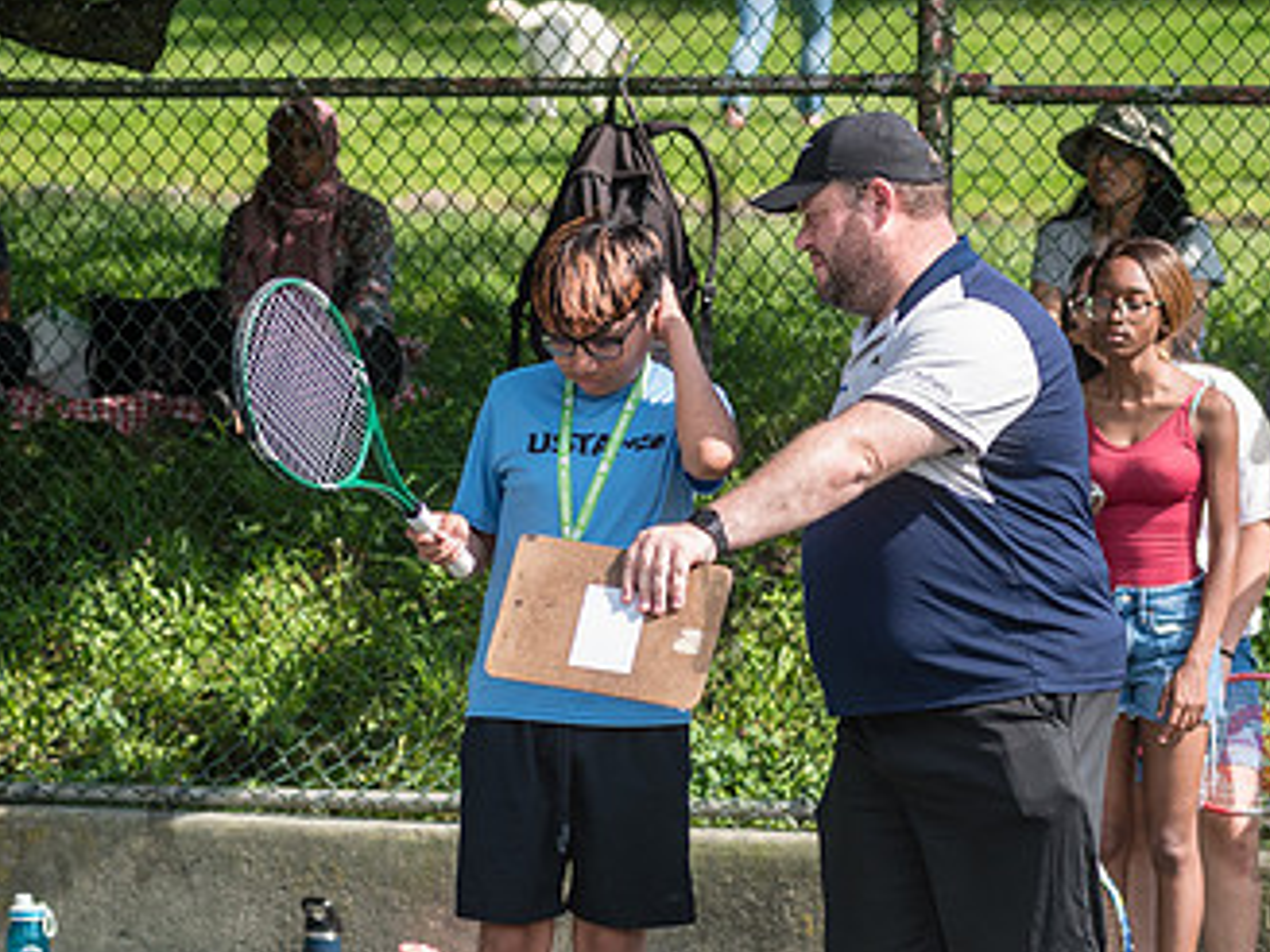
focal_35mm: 243
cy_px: 545
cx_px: 648
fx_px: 8915
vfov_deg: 6.1
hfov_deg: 8.1
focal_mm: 120
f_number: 4.5
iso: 250
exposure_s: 1/1000
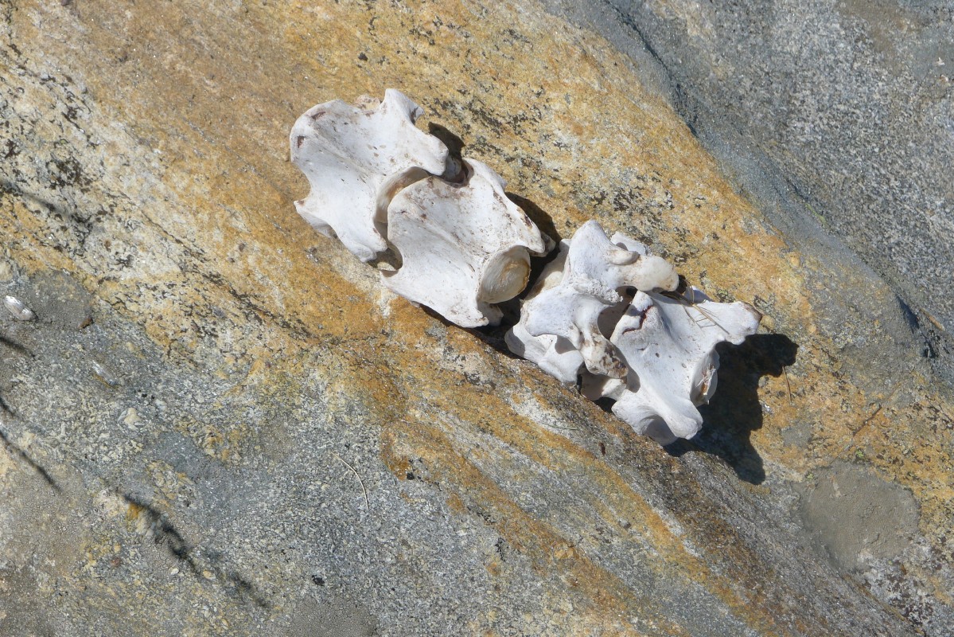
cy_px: 318
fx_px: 1855
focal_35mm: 70
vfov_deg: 19.5
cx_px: 477
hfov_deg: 28.8
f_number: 5
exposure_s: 1/800
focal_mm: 14.9
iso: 80
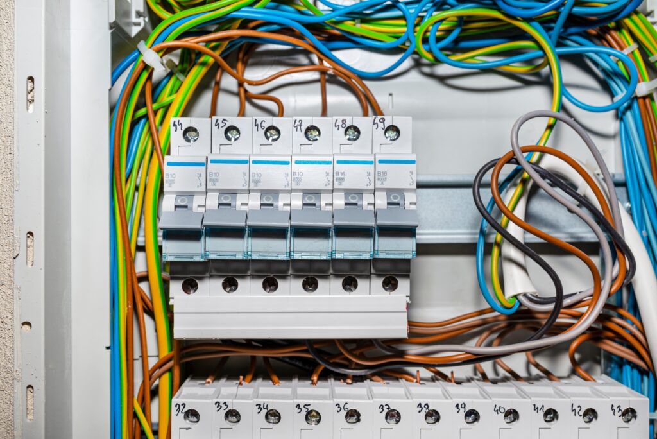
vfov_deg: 37.9
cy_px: 220
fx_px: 639
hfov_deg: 54.4
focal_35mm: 35
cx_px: 328
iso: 100
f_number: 8
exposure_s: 1/60
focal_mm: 35
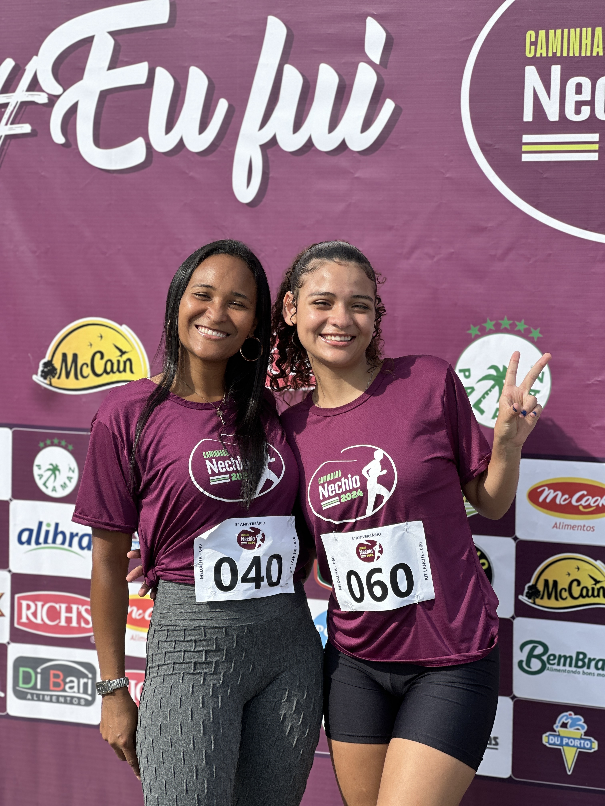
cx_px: 302
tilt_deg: -1.2
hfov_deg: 19.1
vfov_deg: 25.3
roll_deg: -2.7
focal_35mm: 77
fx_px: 1794
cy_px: 403
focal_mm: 9
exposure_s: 1/423
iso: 32
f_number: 2.8
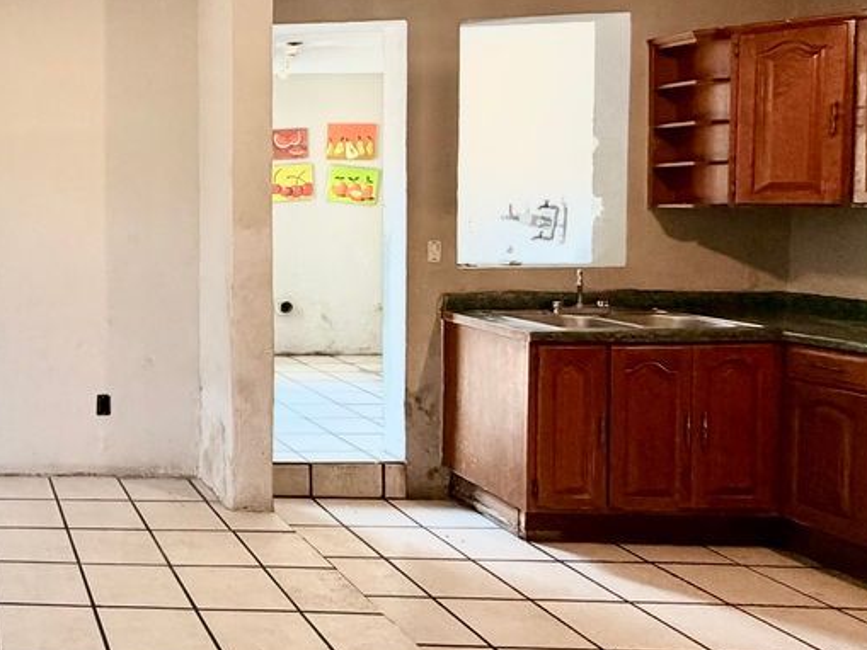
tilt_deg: -2.5
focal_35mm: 33
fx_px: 827
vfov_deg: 42.6
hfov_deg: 42.4
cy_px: 238
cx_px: -104
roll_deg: +1.4
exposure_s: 1/120
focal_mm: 2.22
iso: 320
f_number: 2.2
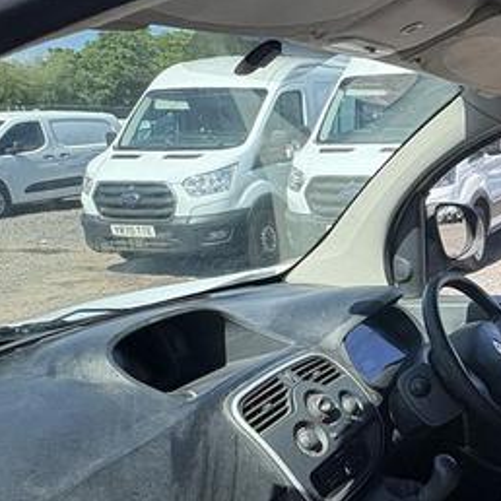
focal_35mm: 43
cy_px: 363
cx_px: 509
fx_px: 704
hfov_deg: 35.2
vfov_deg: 38.4
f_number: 2.2
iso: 64
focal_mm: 2.22
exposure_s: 1/687
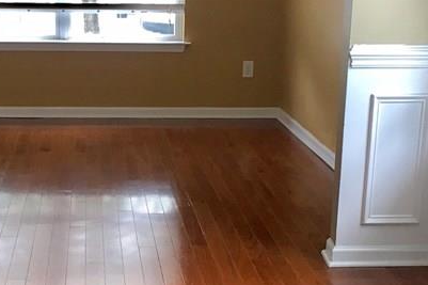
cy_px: 146
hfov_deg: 26.1
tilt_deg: -11.8
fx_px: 915
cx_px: 121
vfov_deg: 17.7
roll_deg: -1.0
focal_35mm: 77
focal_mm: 4.15
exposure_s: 1/30
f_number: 2.2
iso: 25
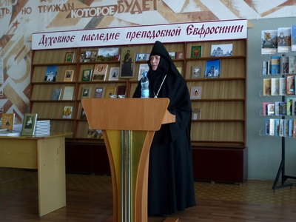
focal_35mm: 48
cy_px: 111
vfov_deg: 30.3
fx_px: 410
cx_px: 148
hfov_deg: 39.7
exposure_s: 1/8
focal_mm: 8.6
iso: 100
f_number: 3.3
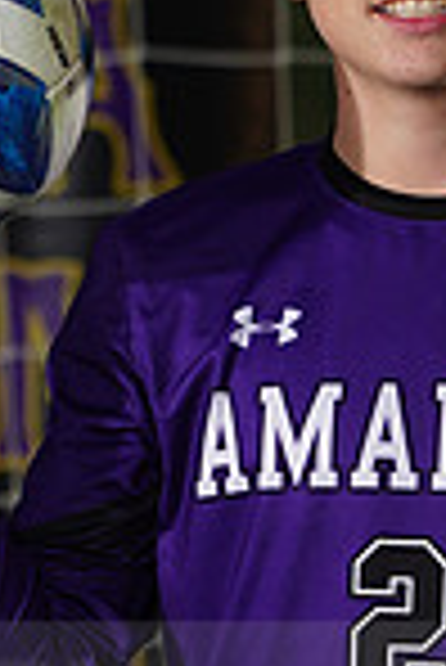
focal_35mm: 1247
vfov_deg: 1.7
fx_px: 23118
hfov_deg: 1.1
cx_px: 304
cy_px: 684
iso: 200
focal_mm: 318
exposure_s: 1/200
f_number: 7.1
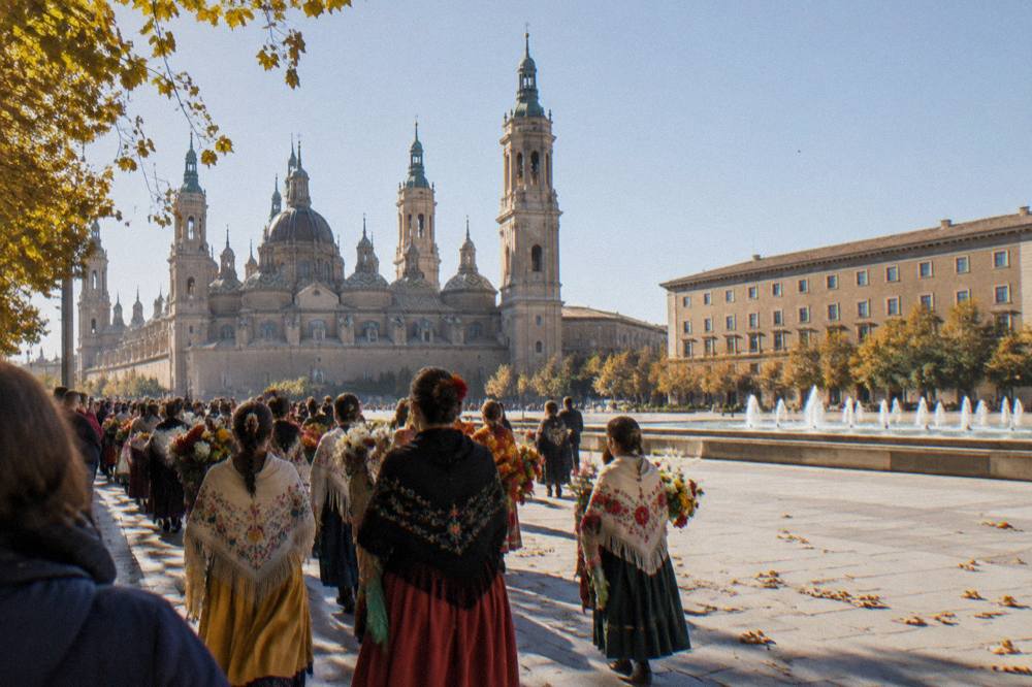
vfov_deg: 28.6
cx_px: 516
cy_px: 344
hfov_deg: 41.9
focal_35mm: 47
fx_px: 1347
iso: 320
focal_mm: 47
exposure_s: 1/1000
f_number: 7.1
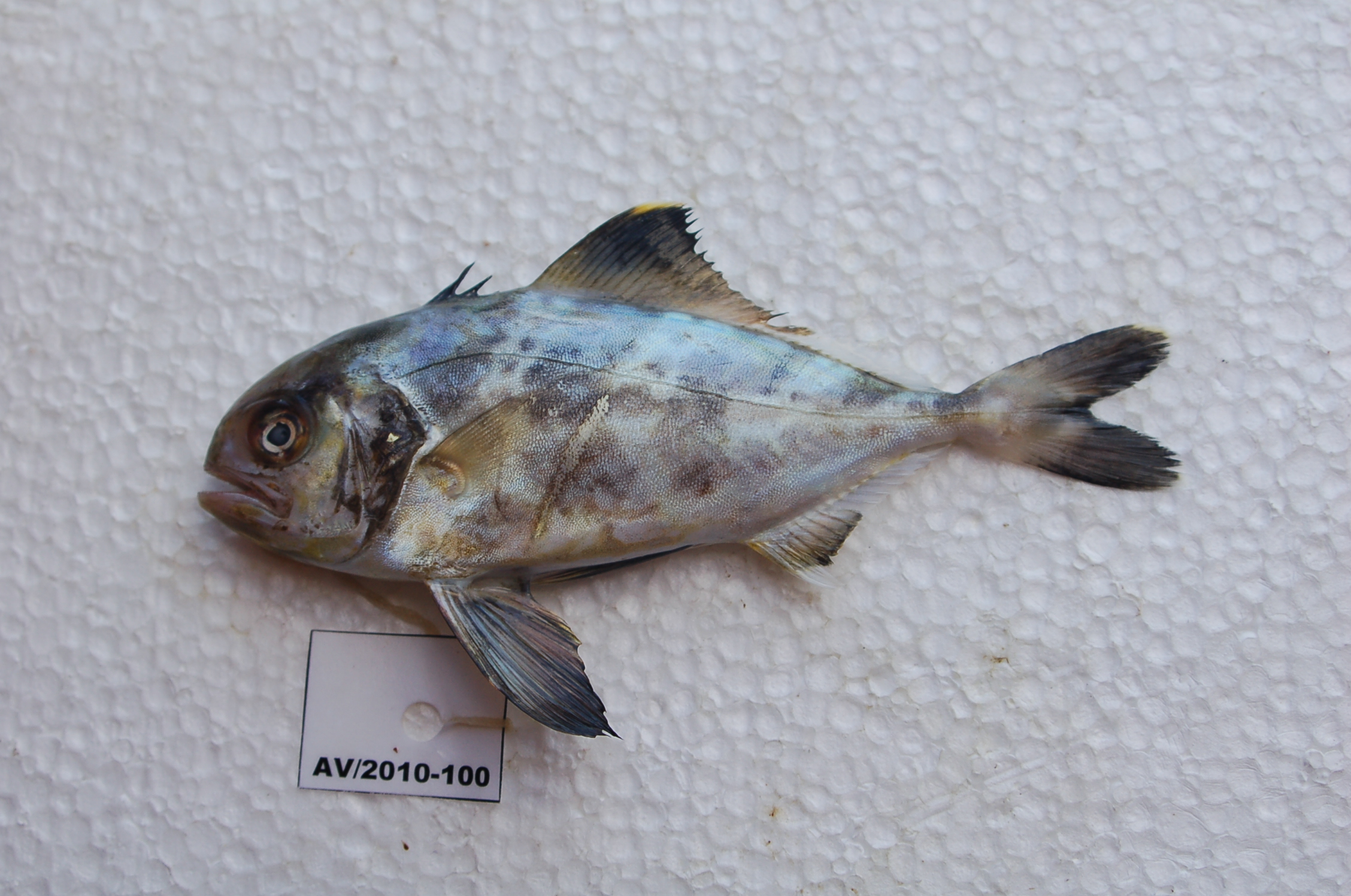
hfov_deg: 30.6
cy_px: 448
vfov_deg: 20.5
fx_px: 2473
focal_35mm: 66
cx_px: 676
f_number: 5.6
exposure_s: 1/125
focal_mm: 44
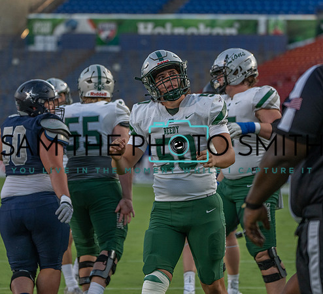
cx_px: 161
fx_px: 2429
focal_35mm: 241
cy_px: 147
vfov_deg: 6.9
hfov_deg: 7.6
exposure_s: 1/1250
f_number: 5.6
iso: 2000
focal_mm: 198
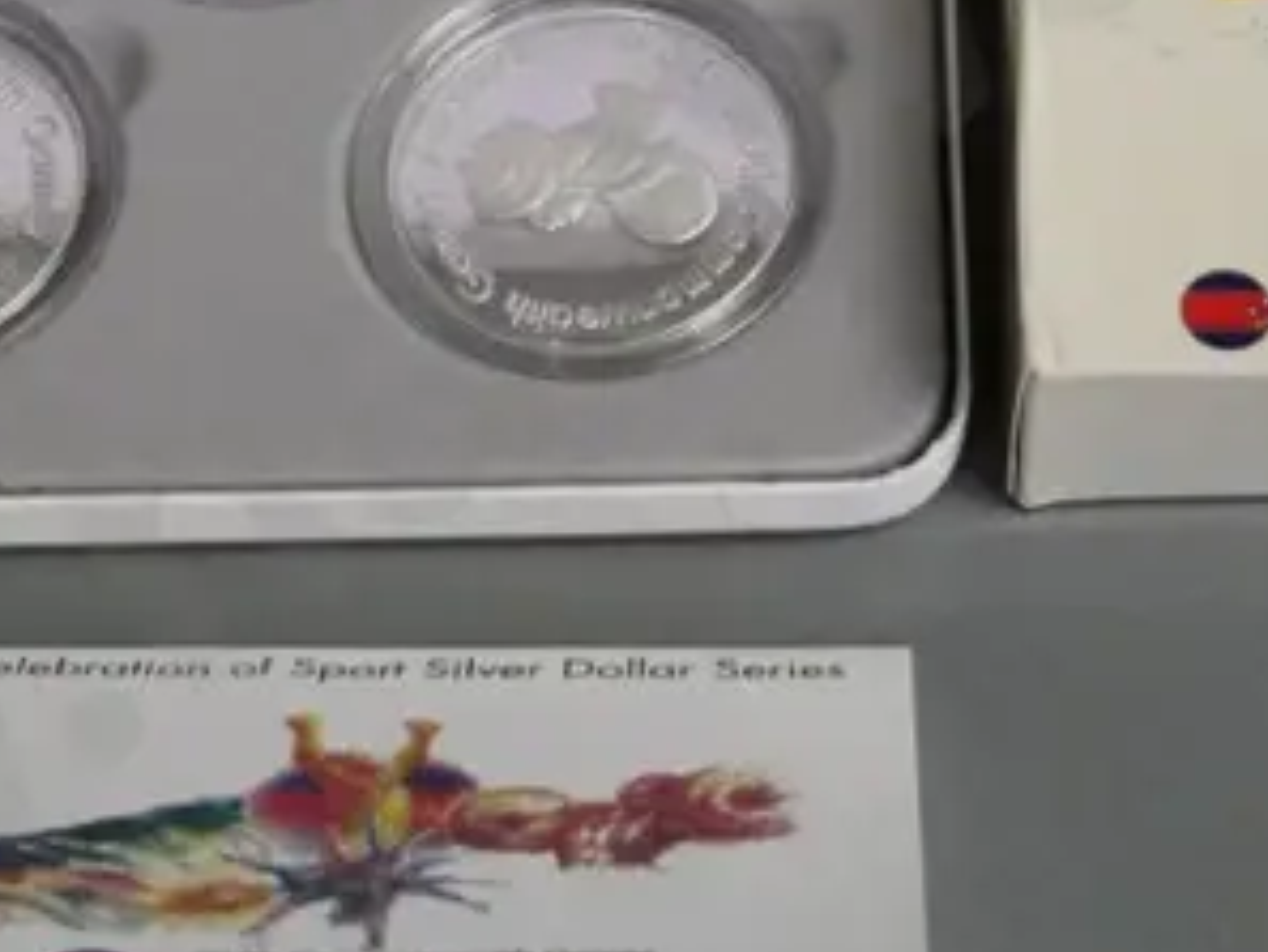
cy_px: 9
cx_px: 922
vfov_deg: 11.8
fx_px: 4544
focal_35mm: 124
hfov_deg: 15.8
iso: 3200
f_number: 5
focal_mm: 18
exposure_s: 1/250
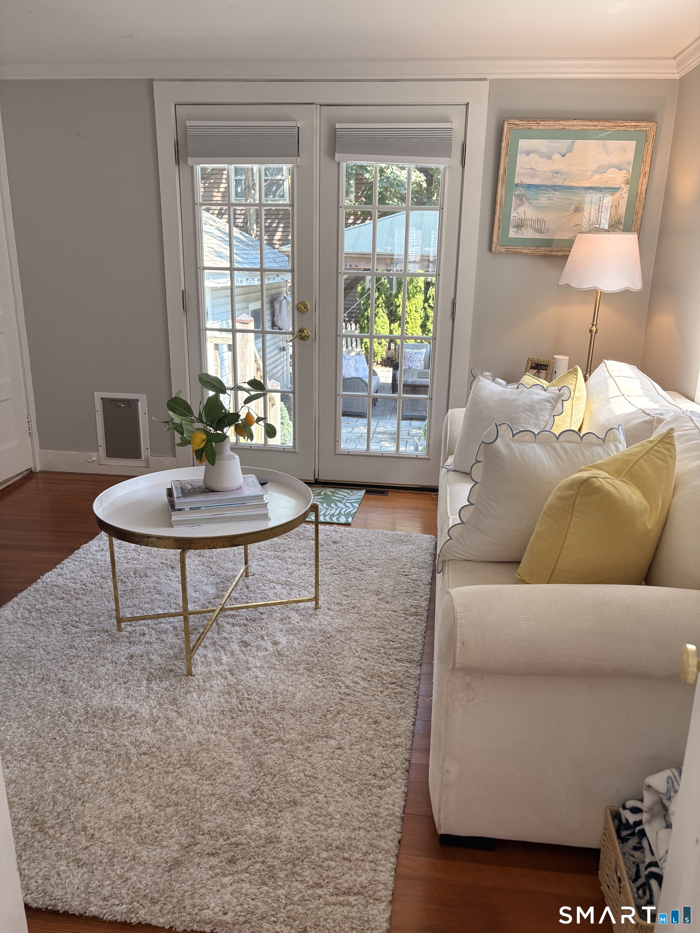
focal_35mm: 26
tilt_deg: -15.5
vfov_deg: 67.3
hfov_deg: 53.1
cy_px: 466
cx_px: 350
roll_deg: -2.6
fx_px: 701
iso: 80
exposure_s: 1/217
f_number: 1.6
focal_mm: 5.96
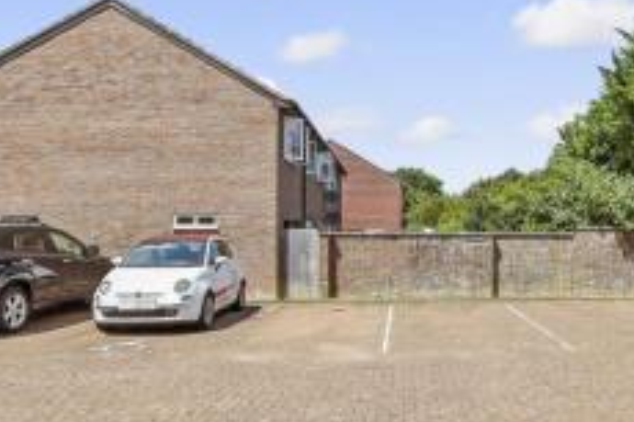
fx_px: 546
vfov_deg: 42.2
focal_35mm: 31
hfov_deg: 58.7
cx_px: 433
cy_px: 228
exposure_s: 1/400
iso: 160
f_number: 8
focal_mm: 10
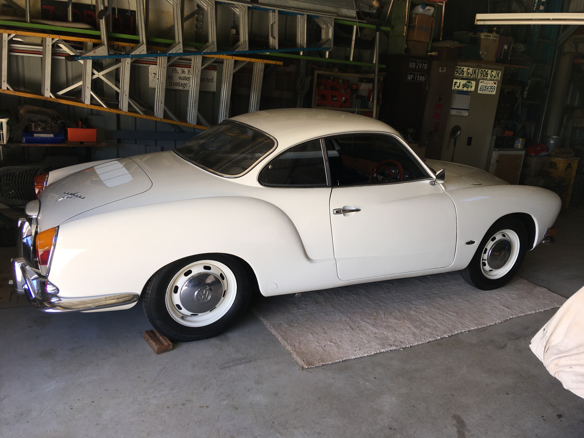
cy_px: 219
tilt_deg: -13.9
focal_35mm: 29
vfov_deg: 48.2
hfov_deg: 61.7
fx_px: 489
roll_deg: -4.8
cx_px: 292
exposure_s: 1/109
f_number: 2.2
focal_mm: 4.15
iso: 25
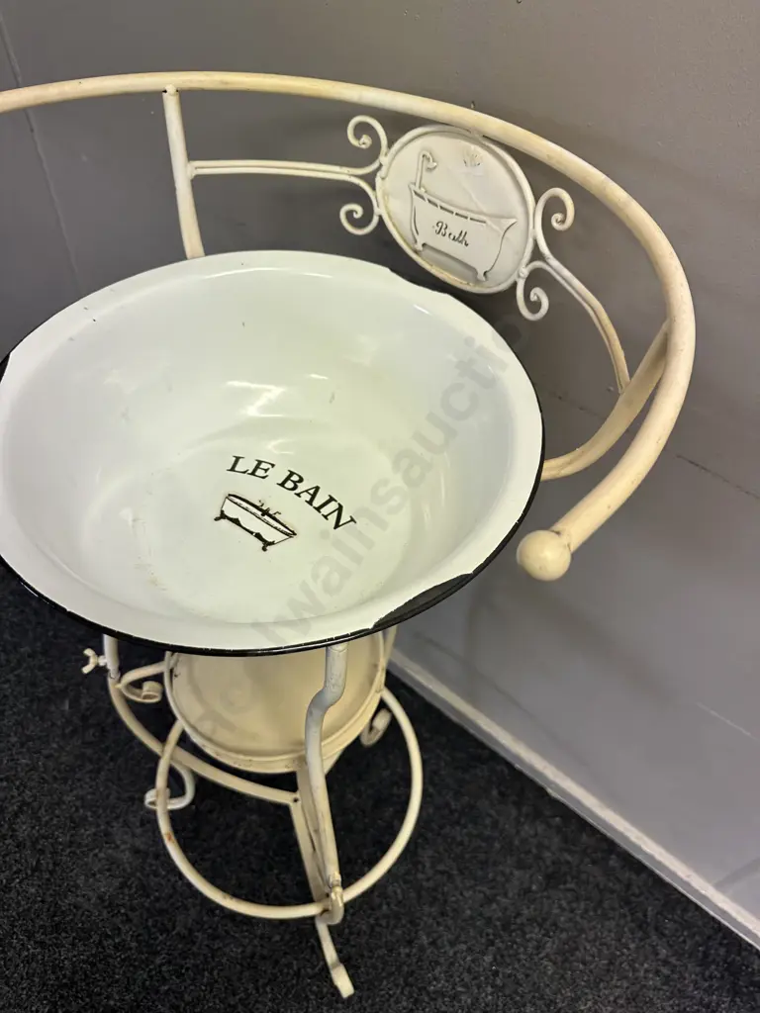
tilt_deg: -51.0
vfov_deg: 71.6
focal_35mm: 24
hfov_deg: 56.8
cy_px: 506
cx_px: 380
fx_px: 703
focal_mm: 6.86
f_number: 1.78
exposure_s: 1/100
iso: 125
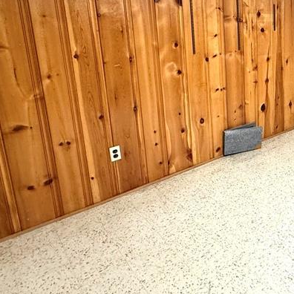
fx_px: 307
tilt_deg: -11.8
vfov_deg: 49.5
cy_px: 82
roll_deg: +0.3
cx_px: 296
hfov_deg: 43.5
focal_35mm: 32
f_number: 2.2
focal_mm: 2.22
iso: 400
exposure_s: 1/60
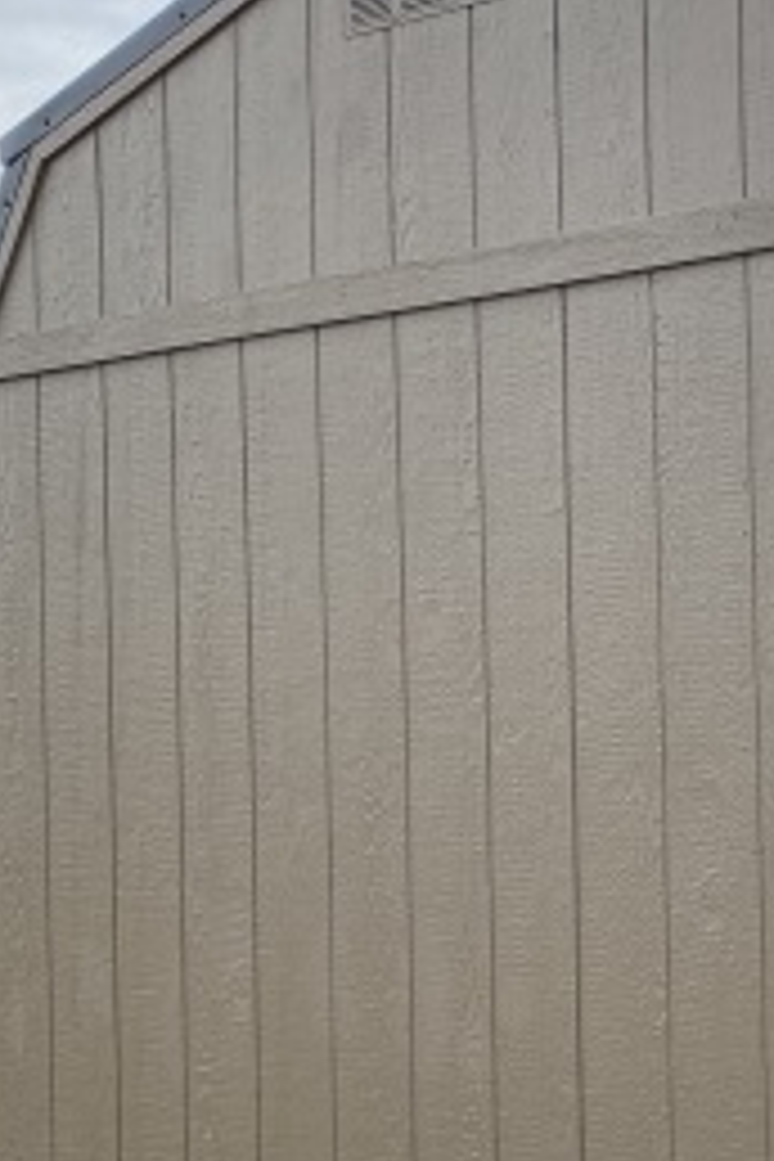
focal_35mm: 67
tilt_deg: +4.5
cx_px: 778
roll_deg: +3.3
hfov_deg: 19.7
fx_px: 2161
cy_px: 788
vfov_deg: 29.8
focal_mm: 4.25
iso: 32
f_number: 1.8
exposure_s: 1/662
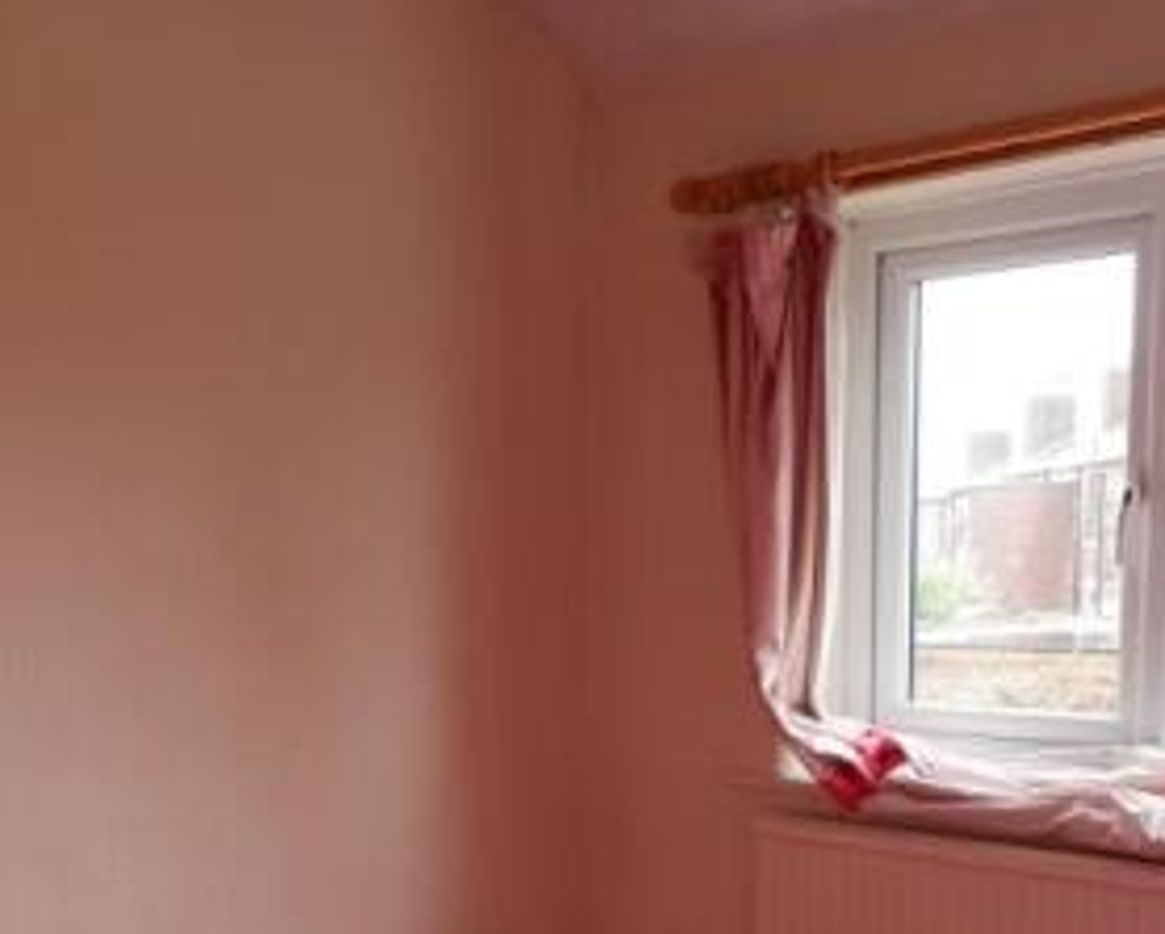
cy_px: 827
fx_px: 1829
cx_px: 333
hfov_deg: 34.8
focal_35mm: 53
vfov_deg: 27.7
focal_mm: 16
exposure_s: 1/34
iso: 200
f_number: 3.5
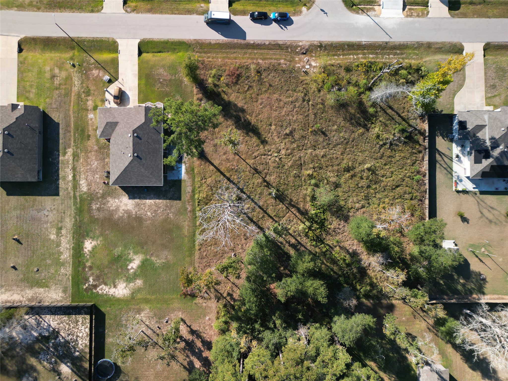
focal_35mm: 24
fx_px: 352
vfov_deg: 56.8
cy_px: 190
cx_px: 254
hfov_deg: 71.6
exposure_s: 1/320
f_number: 1.7
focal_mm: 6.72
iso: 130
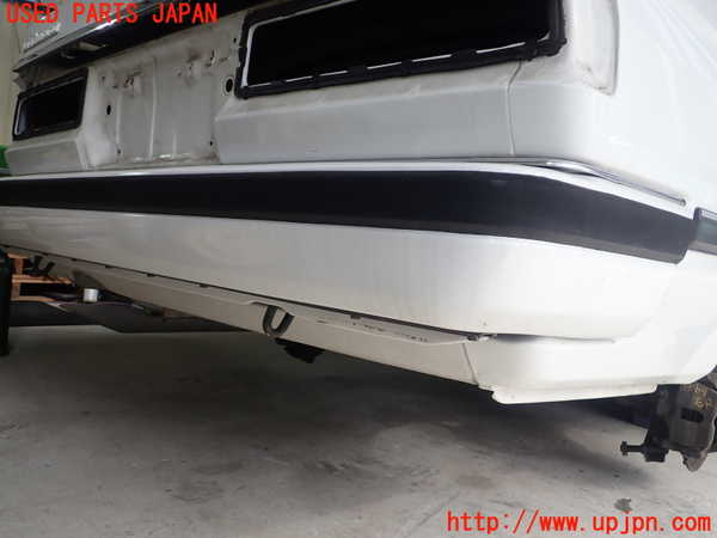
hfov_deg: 60.0
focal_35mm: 30
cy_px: 269
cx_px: 358
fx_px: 621
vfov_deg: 46.8
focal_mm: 5.5
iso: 100
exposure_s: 1/125
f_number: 2.3
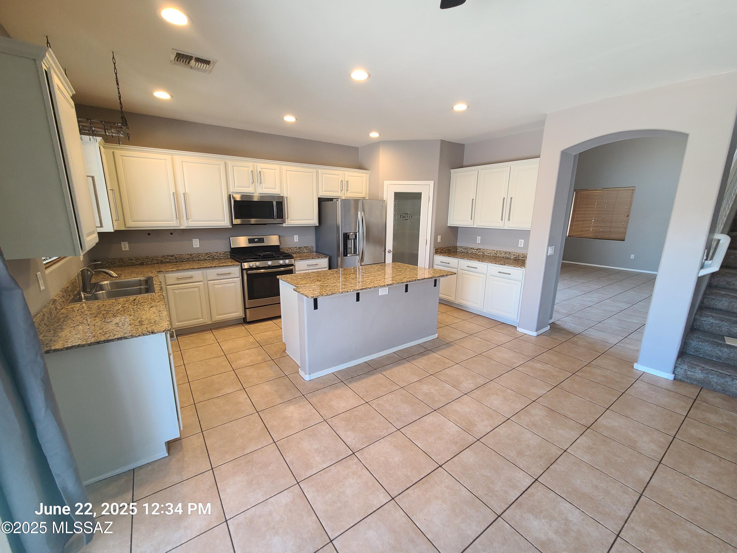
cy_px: 276
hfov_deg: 106.2
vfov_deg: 89.9
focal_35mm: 13
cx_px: 368
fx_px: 277
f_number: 2.2
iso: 200
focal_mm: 2.2
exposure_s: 1/60
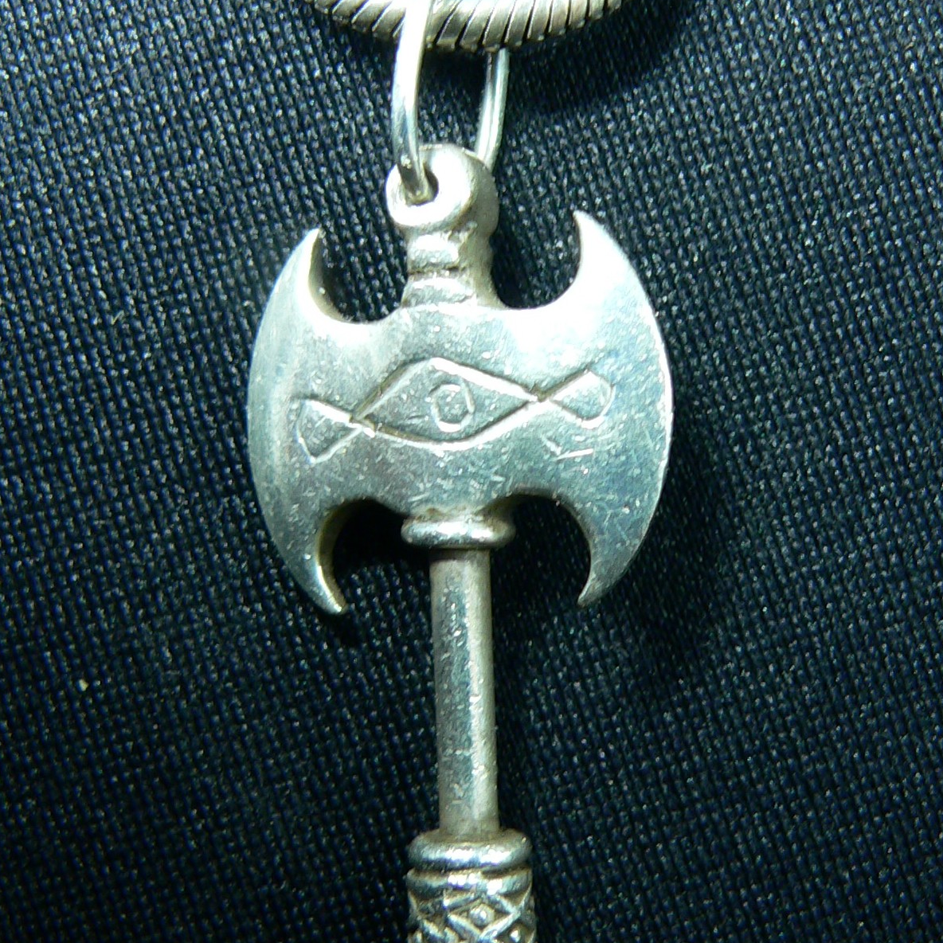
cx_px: 471
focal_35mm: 43
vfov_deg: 39.1
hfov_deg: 39.2
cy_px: 529
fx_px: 1325
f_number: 2.8
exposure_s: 1/10
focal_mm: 6
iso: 100
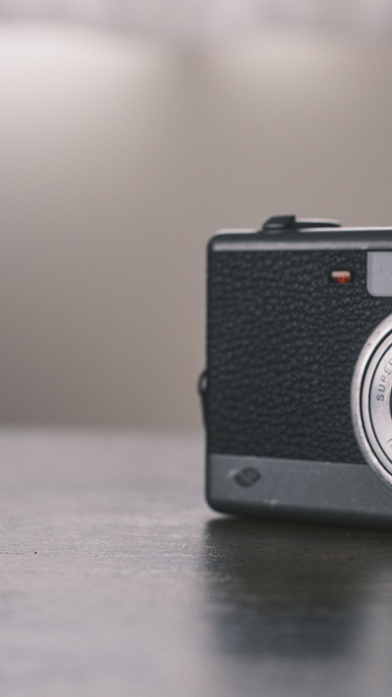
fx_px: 1552
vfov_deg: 25.3
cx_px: 344
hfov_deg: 14.3
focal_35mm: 84
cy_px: 346
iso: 1000
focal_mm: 35
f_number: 4
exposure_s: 1/52
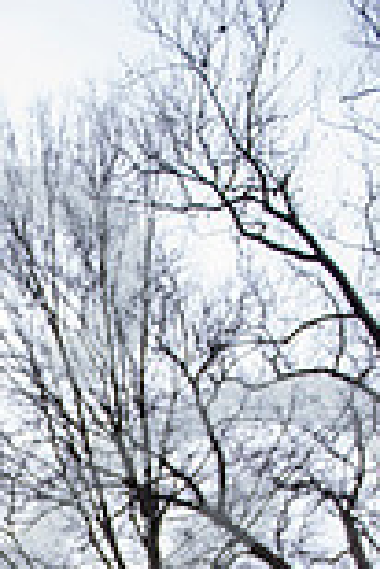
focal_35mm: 70
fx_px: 1106
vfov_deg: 24.2
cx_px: -66
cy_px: 791
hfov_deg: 18.5
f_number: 2.8
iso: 250
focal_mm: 24
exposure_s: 1/200
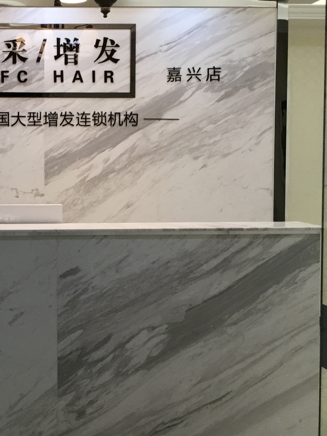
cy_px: 185
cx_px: 14
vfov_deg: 33.7
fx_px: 718
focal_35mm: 57
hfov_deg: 24.7
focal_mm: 3.3
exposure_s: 1/33
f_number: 2.4
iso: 50
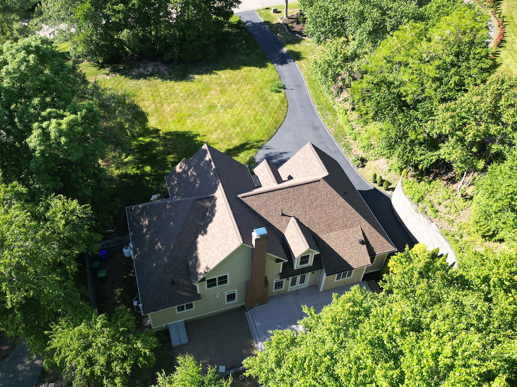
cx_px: 231
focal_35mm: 30
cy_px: 176
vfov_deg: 46.7
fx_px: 448
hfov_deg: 59.8
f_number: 1.7
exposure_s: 1/640
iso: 100
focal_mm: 6.72
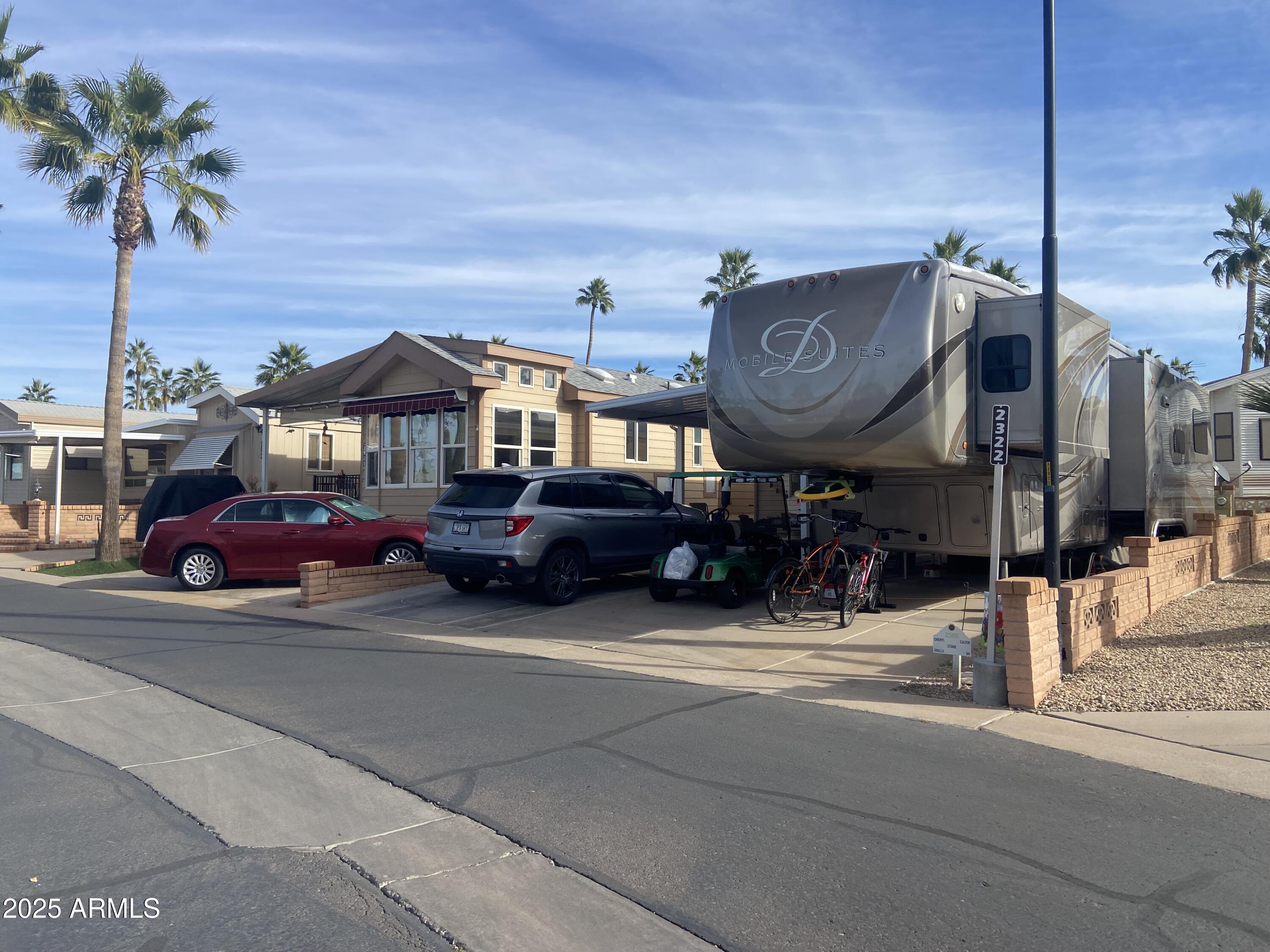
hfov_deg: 67.3
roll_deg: +1.1
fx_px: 954
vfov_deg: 53.1
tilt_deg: -1.6
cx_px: 635
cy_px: 476
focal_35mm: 26
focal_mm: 4.25
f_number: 1.8
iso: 32
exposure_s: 1/3401
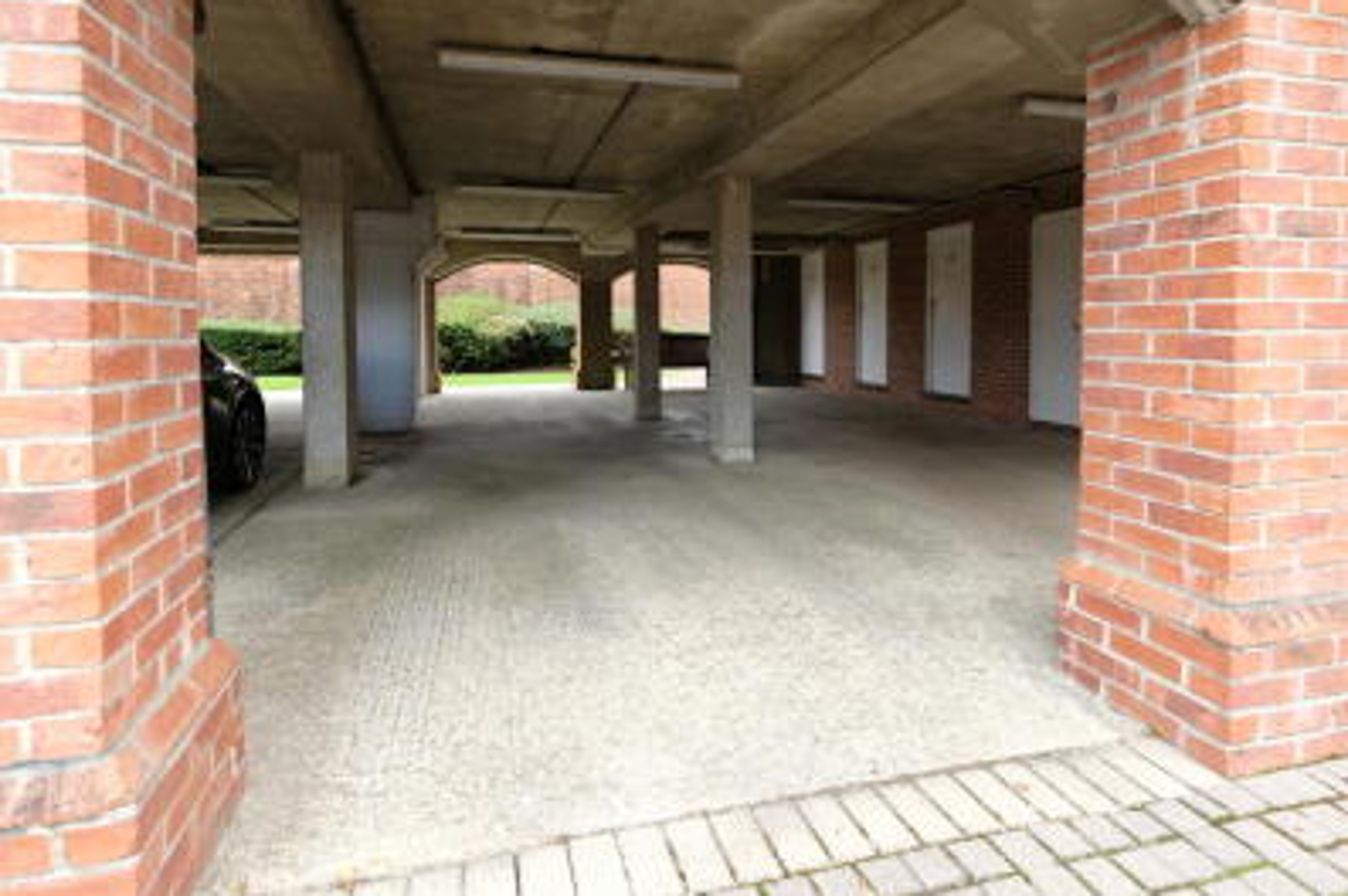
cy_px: 361
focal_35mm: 18
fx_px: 673
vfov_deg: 66.7
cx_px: 645
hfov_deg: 90.0
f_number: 4
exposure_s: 1/75
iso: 200
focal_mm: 10
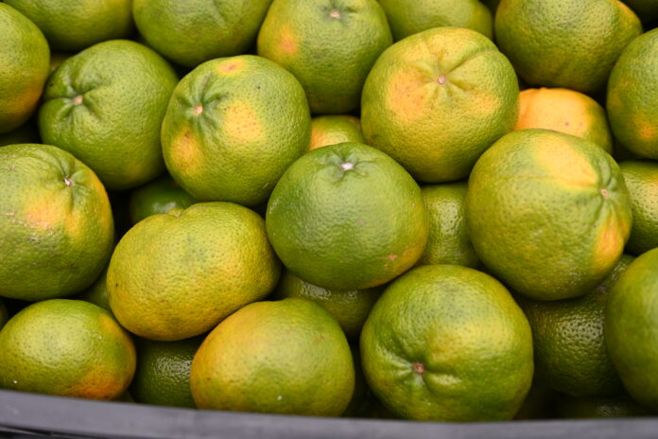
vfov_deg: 36.9
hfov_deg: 53.1
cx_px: 329
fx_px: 658
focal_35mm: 36
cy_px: 220
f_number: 3.2
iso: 250
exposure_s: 1/2500
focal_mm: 36
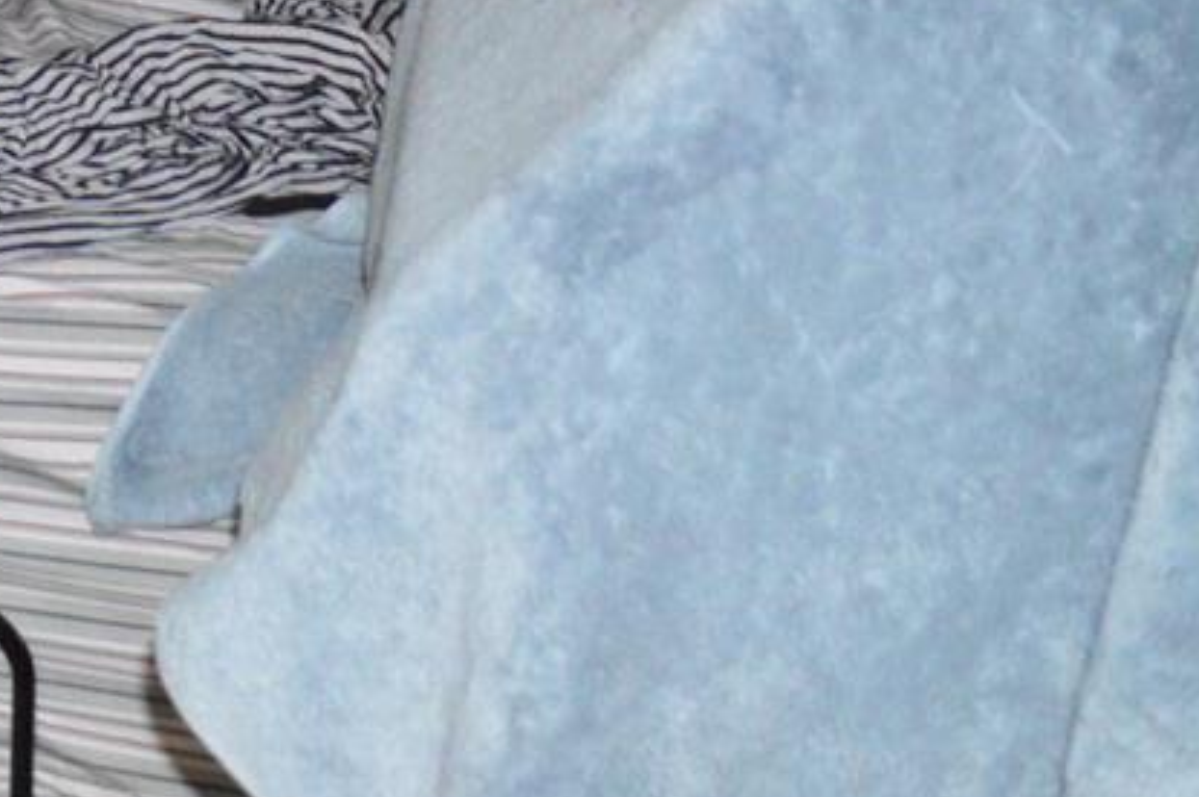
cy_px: -718
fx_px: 3461
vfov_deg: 11.9
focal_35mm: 104
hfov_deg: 17.8
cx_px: -552
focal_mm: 18
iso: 3200
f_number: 3.5
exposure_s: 1/60
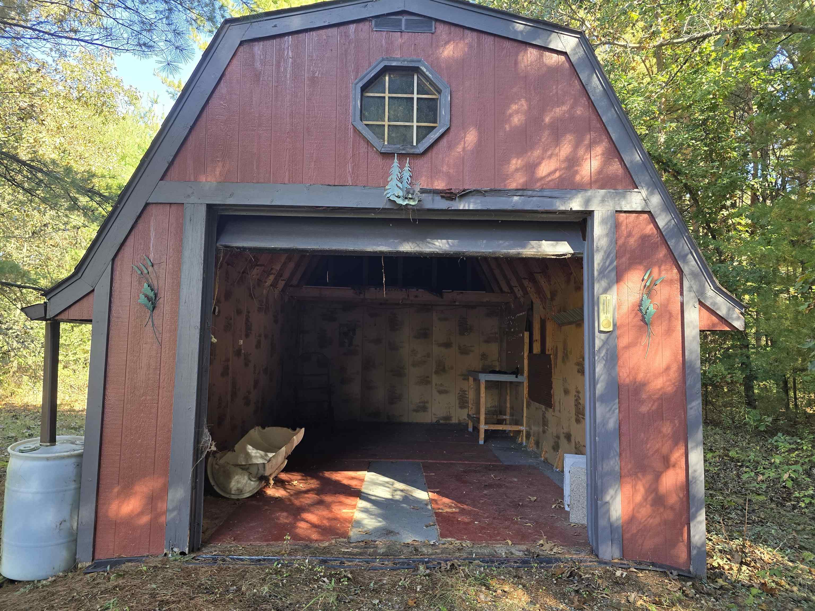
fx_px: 542
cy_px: 306
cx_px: 408
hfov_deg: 73.9
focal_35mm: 23
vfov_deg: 58.9
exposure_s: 1/180
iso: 125
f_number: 1.7
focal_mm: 6.3
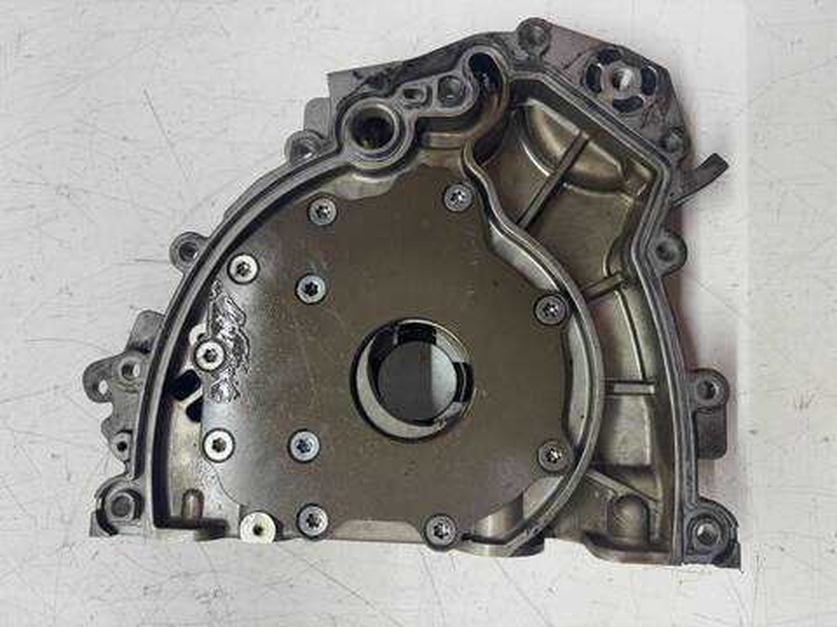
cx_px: 418
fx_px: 629
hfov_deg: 67.3
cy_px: 314
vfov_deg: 53.1
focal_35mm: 26
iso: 50
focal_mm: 5.96
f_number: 1.6
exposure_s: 1/100
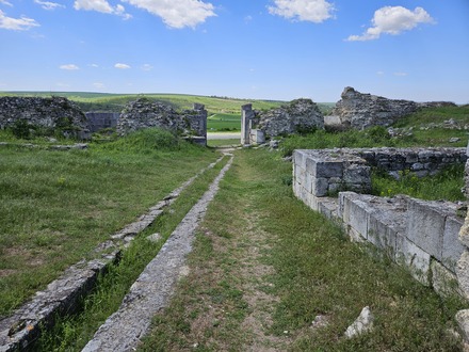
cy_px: 176
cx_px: 234
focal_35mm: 23
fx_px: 312
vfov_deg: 58.9
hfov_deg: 73.9
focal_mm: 5.4
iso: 25
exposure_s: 1/1695
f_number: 1.8
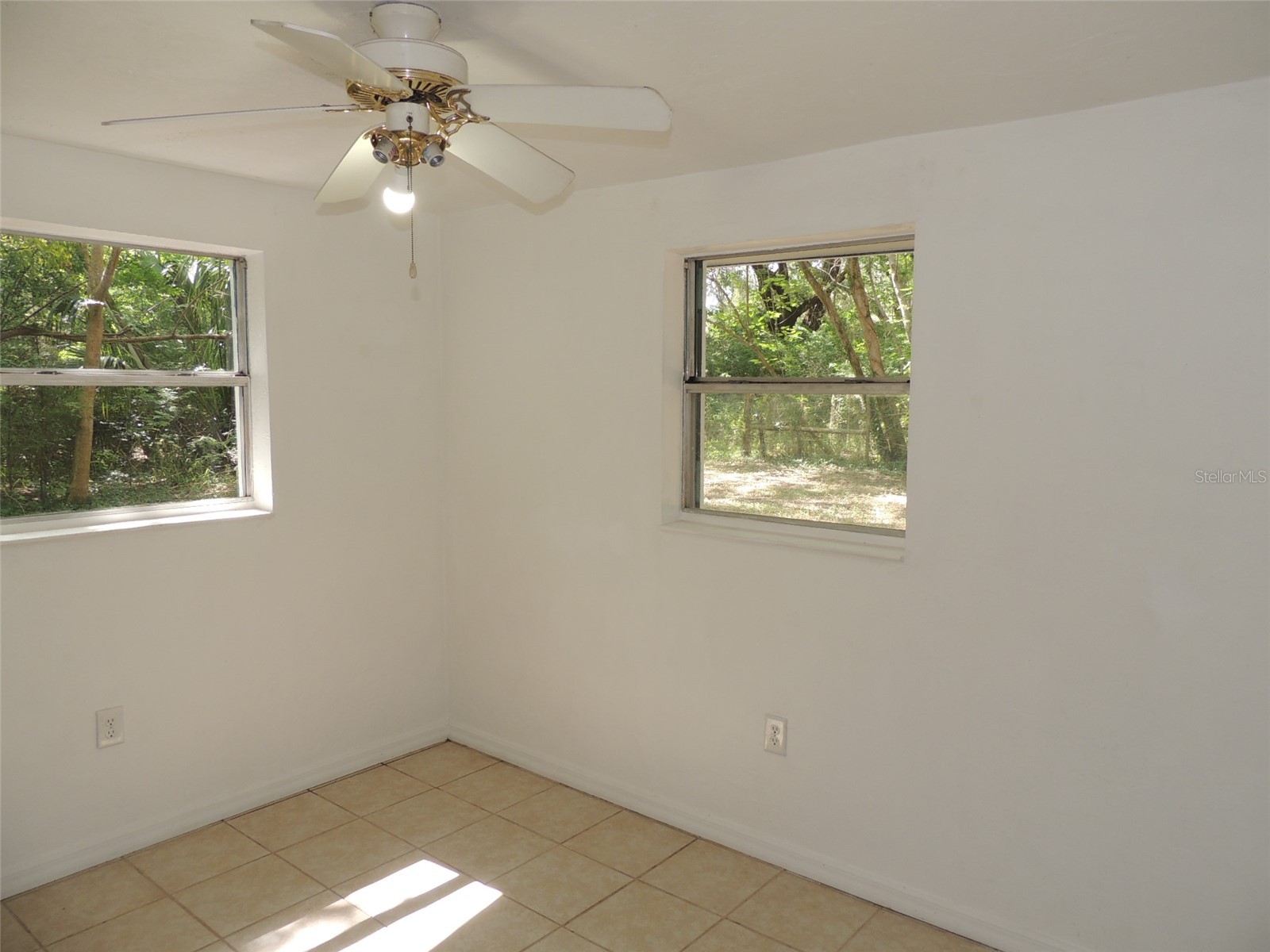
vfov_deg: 56.8
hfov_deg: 71.6
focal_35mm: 24
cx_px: 635
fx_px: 881
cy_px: 476
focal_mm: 4.3
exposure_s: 1/50
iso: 100
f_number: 3
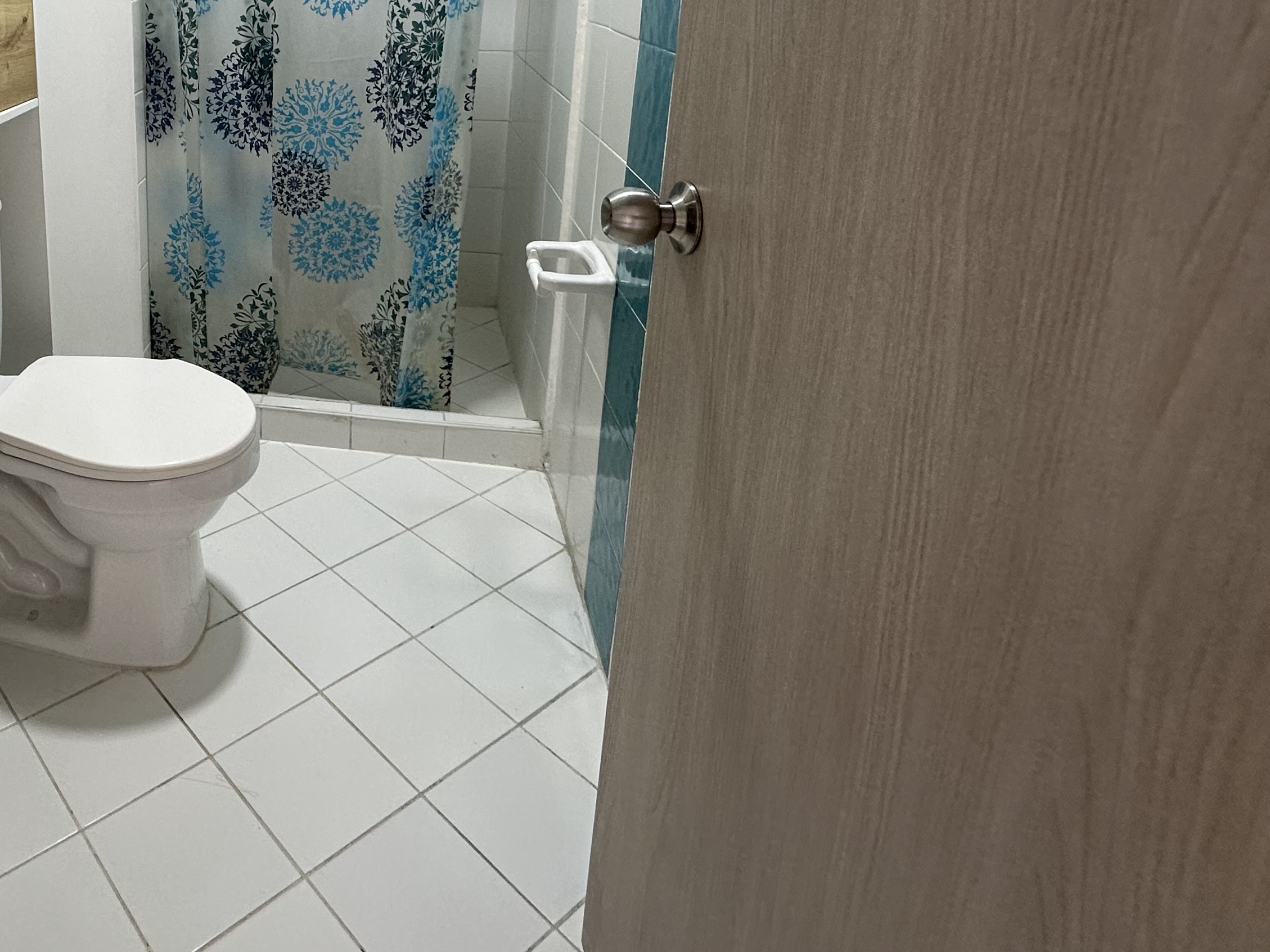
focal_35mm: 25
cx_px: 171
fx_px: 917
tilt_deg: -13.9
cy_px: 155
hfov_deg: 60.7
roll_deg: +0.0
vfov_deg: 50.6
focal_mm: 2.22
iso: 160
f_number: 2.2
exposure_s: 1/120
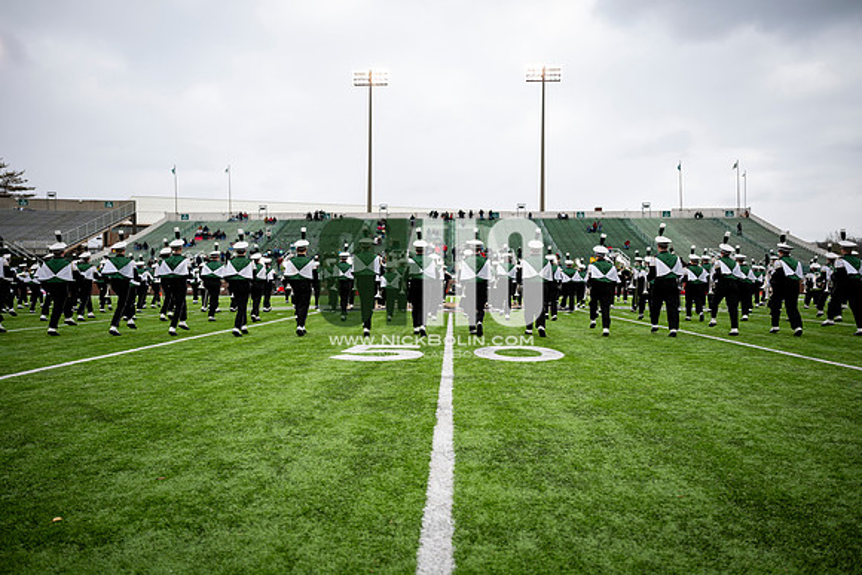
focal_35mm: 26
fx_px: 611
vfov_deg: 50.4
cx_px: 431
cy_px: 288
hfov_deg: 70.4
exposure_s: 1/500
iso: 160
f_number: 2.8
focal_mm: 25.5
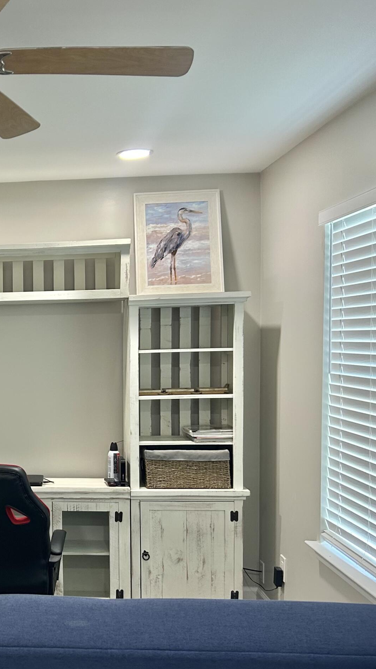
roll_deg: +1.5
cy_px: 387
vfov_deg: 45.3
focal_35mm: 45
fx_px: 798
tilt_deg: -3.7
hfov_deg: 24.8
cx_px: -33
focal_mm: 5.7
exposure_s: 1/60
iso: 80
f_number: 1.5
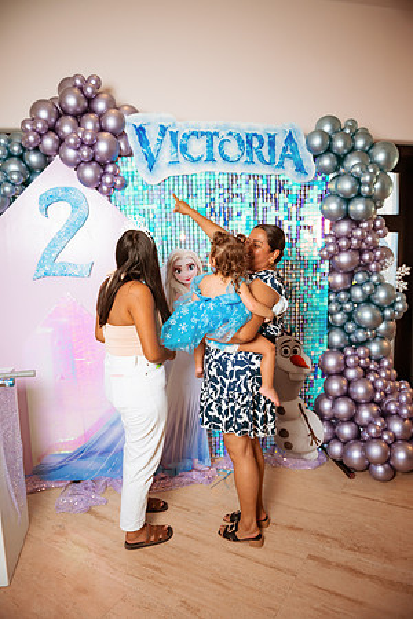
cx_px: 206
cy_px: 310
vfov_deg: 73.7
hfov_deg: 53.1
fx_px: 413
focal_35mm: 24
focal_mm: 24
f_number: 2.8
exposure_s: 1/500
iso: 100
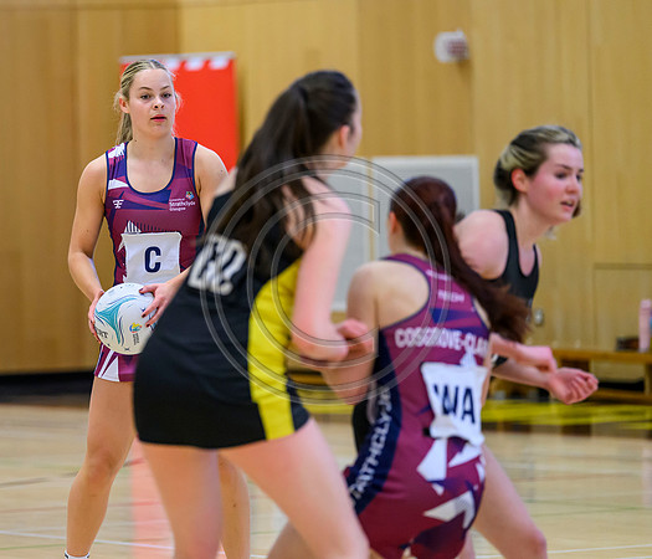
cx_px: 139
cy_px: 274
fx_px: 5703
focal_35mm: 287
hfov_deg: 6.5
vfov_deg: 5.6
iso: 3200
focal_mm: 200
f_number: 3.2
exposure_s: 1/800
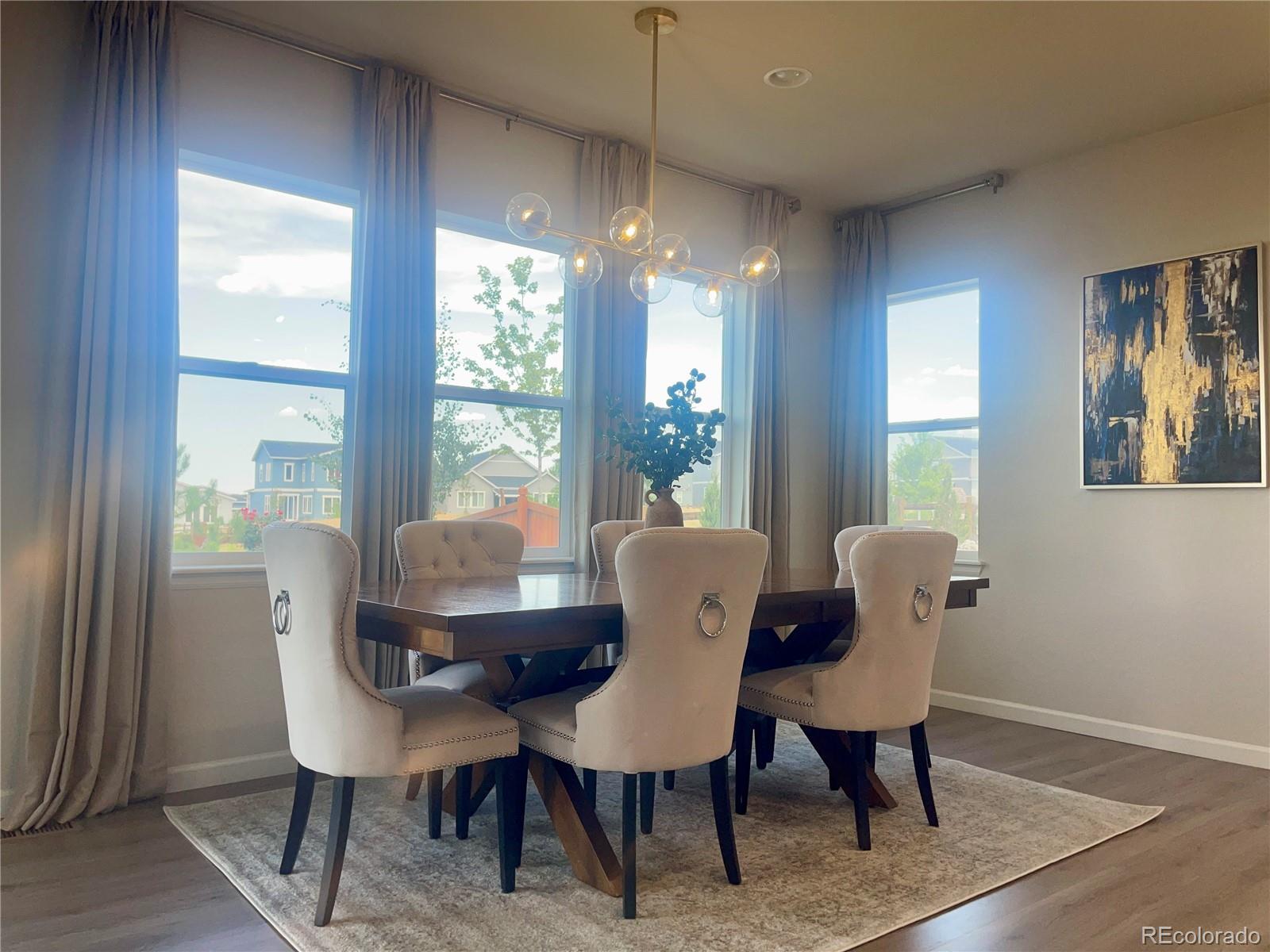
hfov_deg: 69.4
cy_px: 476
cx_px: 635
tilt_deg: +1.3
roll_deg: -1.5
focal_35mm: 25
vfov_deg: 54.9
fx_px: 917
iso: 32
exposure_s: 1/188
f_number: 1.6
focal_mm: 5.1
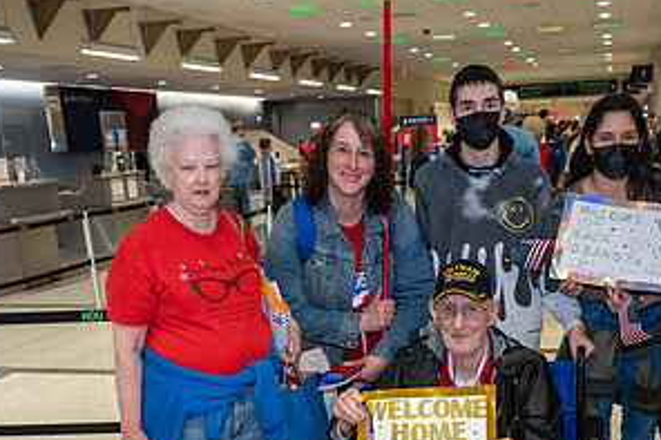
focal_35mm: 47
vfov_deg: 27.5
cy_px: 404
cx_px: 402
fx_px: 862
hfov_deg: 41.7
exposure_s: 1/50
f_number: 4.5
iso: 1000
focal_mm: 24
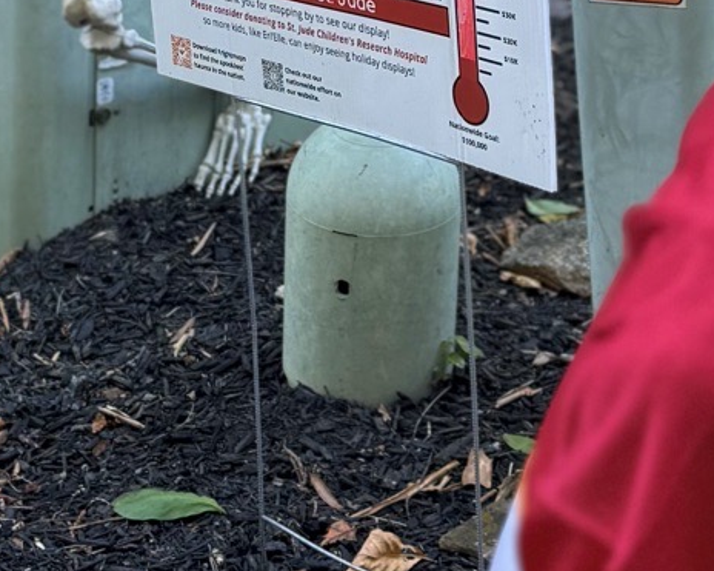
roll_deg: -0.1
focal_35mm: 101
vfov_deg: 15.0
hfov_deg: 18.9
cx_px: 202
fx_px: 2134
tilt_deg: -10.5
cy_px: 28
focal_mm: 6.76
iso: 100
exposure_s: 1/121
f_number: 1.78
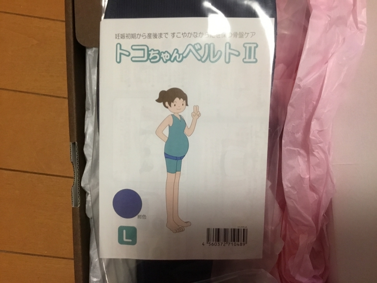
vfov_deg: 45.4
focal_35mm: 31
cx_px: 188
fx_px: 338
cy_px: 142
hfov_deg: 58.4
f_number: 2.4
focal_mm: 3.3
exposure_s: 1/15
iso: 200
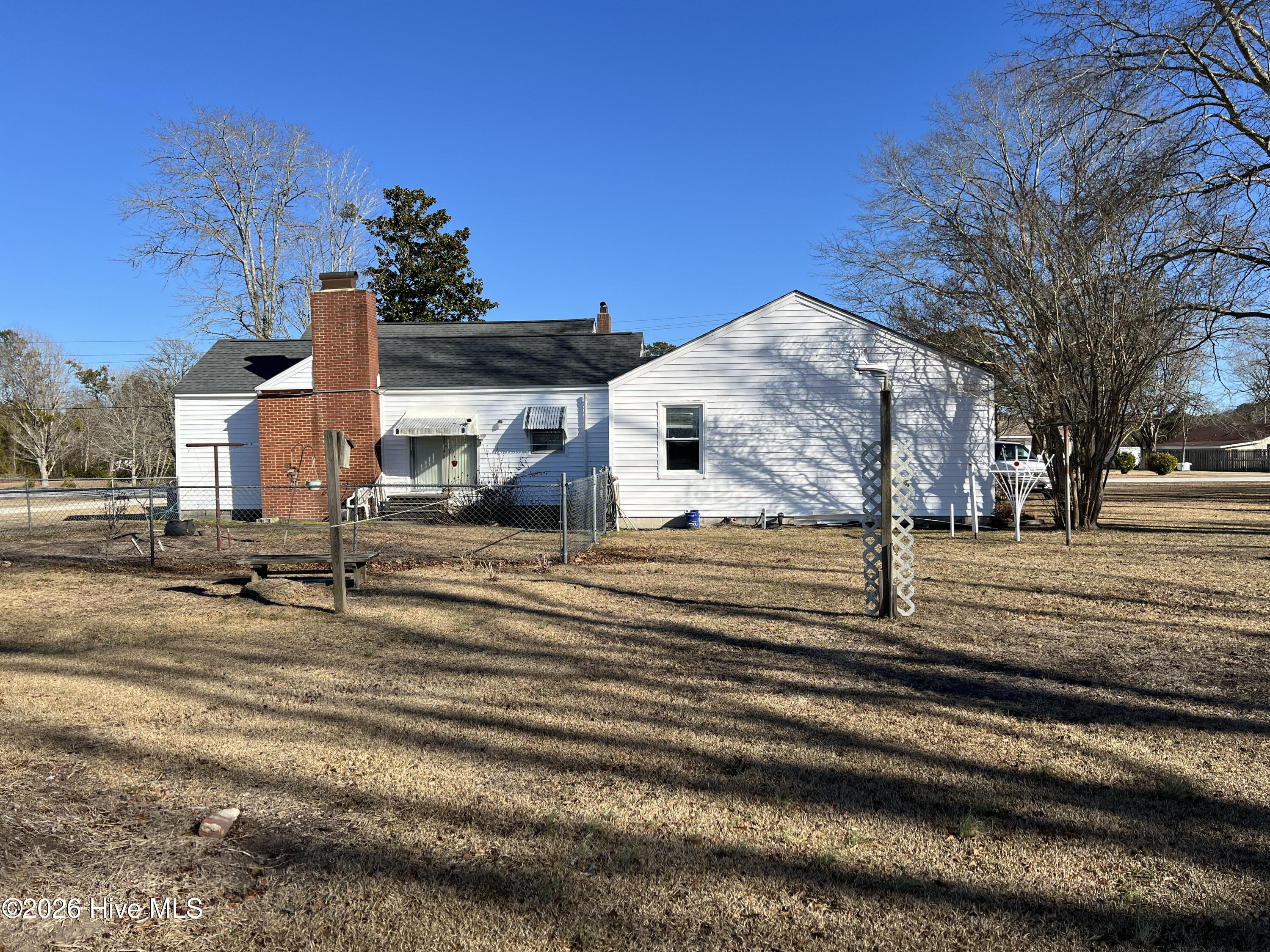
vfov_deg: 53.1
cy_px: 476
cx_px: 635
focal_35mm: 26
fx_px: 954
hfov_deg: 67.3
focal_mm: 5.7
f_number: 1.5
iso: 50
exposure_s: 1/3968
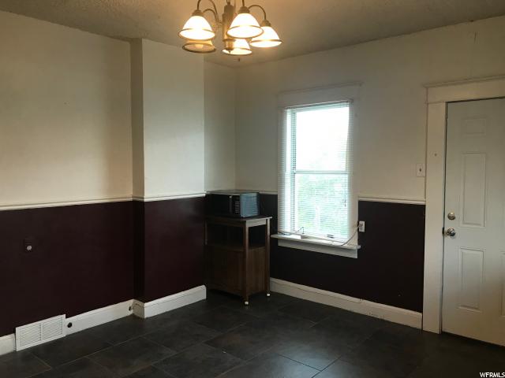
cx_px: 252
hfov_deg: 63.4
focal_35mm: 28
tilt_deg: -3.0
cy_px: 189
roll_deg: -0.1
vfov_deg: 49.7
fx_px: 408
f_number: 1.8
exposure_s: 1/24
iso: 40
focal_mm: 3.99
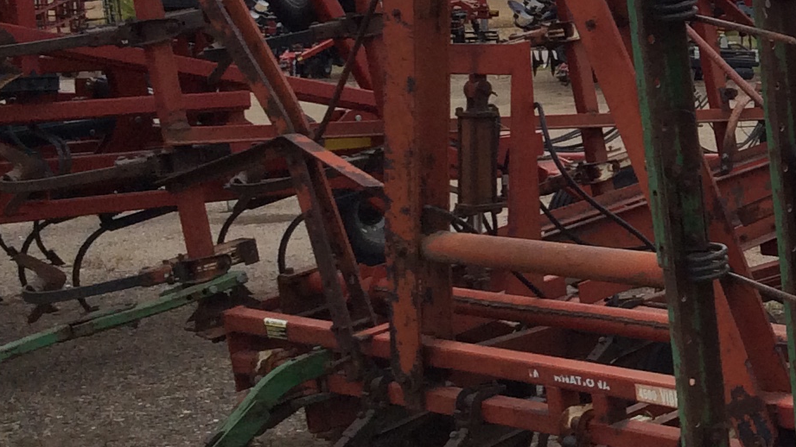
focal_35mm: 98
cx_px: 1007
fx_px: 2068
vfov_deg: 12.3
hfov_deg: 20.1
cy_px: 40
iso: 32
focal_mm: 3.3
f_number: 2.4
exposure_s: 1/643
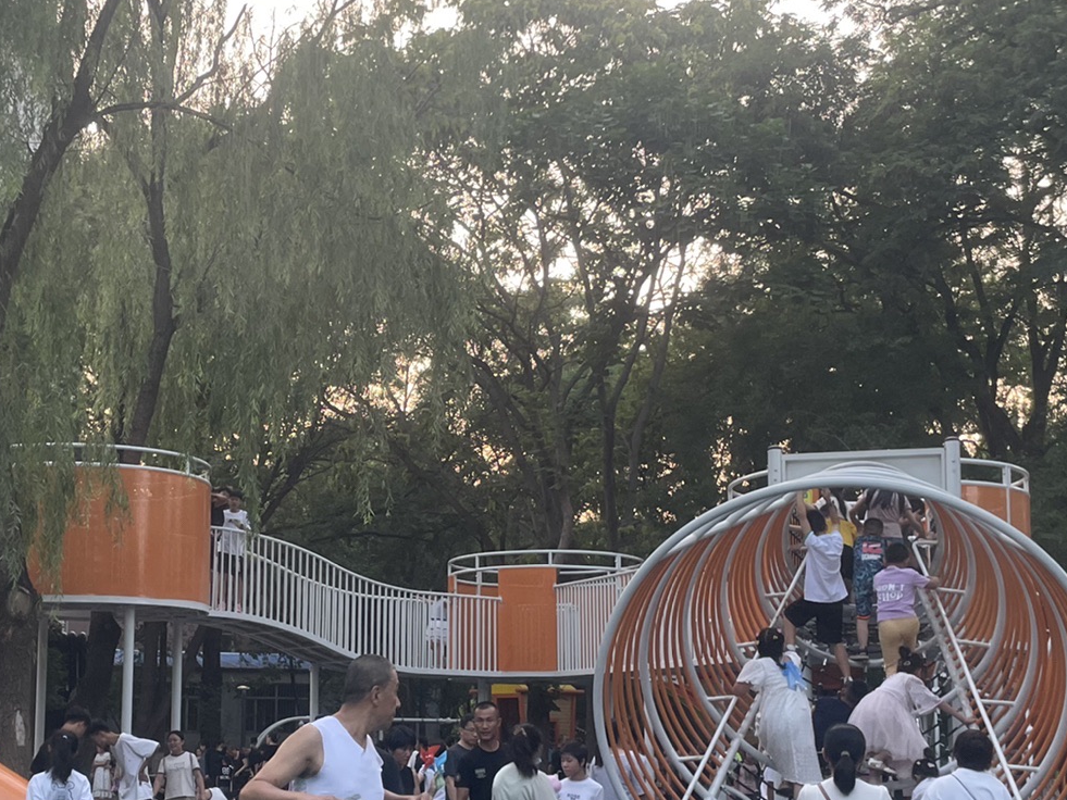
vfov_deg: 27.3
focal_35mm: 53
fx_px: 1634
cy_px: 551
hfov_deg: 35.9
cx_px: 379
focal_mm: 4.2
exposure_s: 1/121
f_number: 1.6
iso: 80
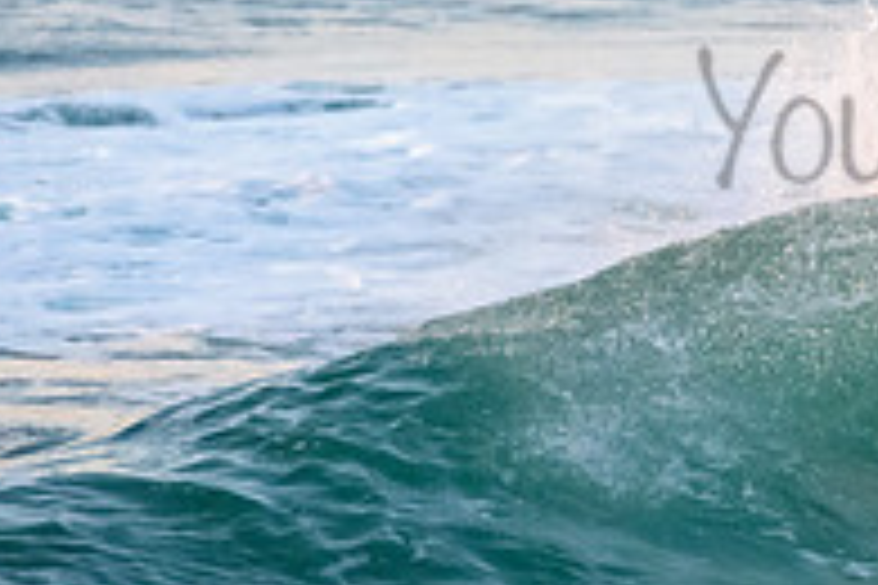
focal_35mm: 2229
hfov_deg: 0.9
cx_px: 1162
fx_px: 54359
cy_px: 79
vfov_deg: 0.6
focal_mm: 500
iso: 3200
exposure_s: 1/1600
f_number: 5.6
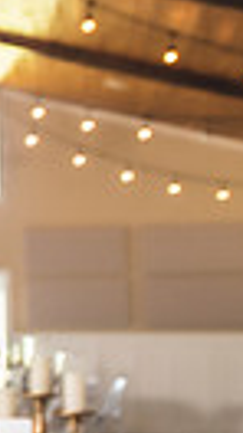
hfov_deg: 8.4
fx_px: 1321
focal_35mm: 115
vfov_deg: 18.6
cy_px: 227
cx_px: -554
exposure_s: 1/250
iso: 1000
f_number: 2.8
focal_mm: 24
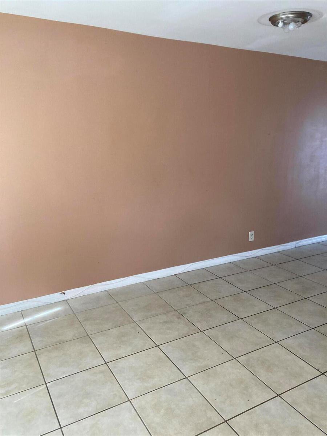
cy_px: 218
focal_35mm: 28
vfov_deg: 63.4
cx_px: 164
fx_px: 353
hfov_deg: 49.7
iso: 80
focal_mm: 3.99
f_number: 1.8
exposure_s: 1/80
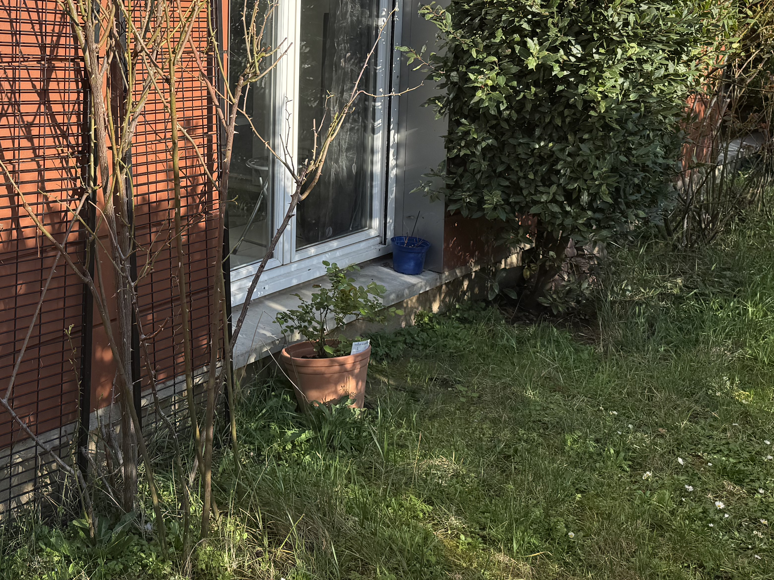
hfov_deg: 41.8
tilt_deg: -8.1
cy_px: 139
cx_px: 200
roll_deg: -0.1
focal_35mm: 44
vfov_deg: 32.2
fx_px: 984
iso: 80
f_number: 1.78
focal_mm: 6.76
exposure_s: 1/1818
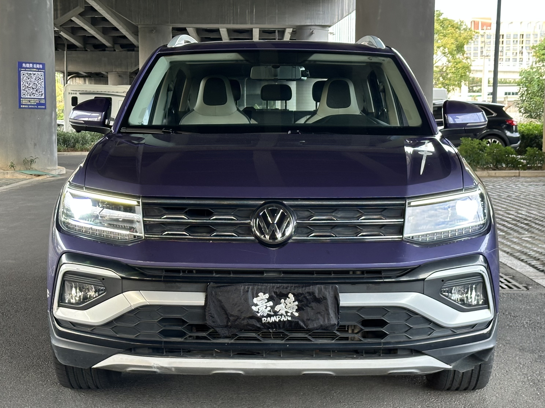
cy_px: 204
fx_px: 756
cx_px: 272
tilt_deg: -6.3
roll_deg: +1.3
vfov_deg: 30.3
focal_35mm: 48
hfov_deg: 39.7
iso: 100
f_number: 1.78
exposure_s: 1/83
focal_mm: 6.86
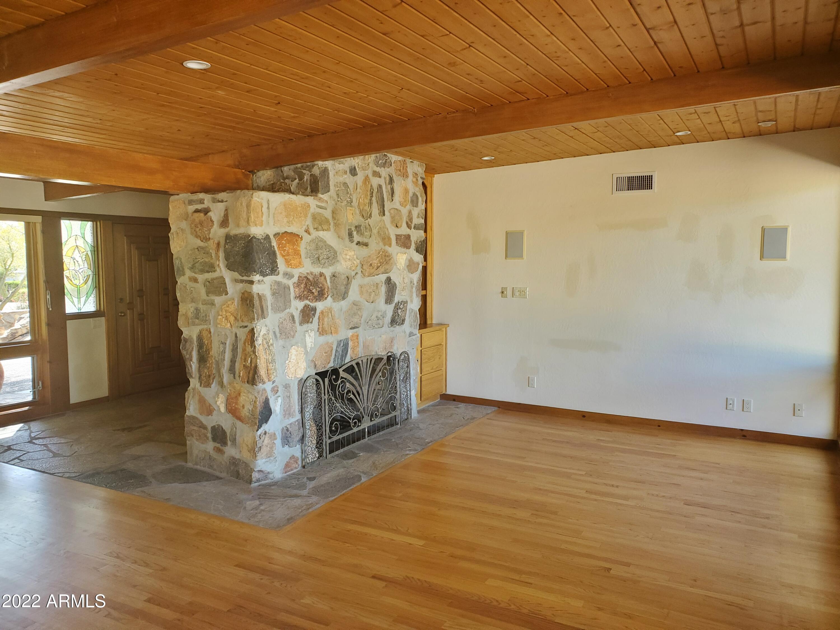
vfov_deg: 53.1
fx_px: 631
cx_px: 420
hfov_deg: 67.3
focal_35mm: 26
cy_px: 315
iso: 200
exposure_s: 1/60
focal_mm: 4.3
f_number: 2.4
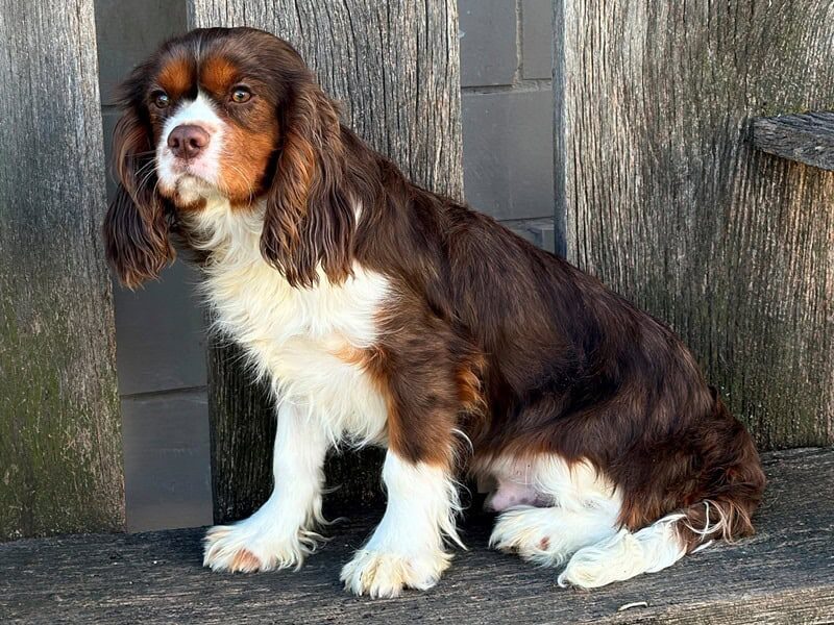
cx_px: 417
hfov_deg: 39.7
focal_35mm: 48
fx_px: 1156
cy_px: 312
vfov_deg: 30.3
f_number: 1.8
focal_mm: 6.9
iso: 80
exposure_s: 1/513
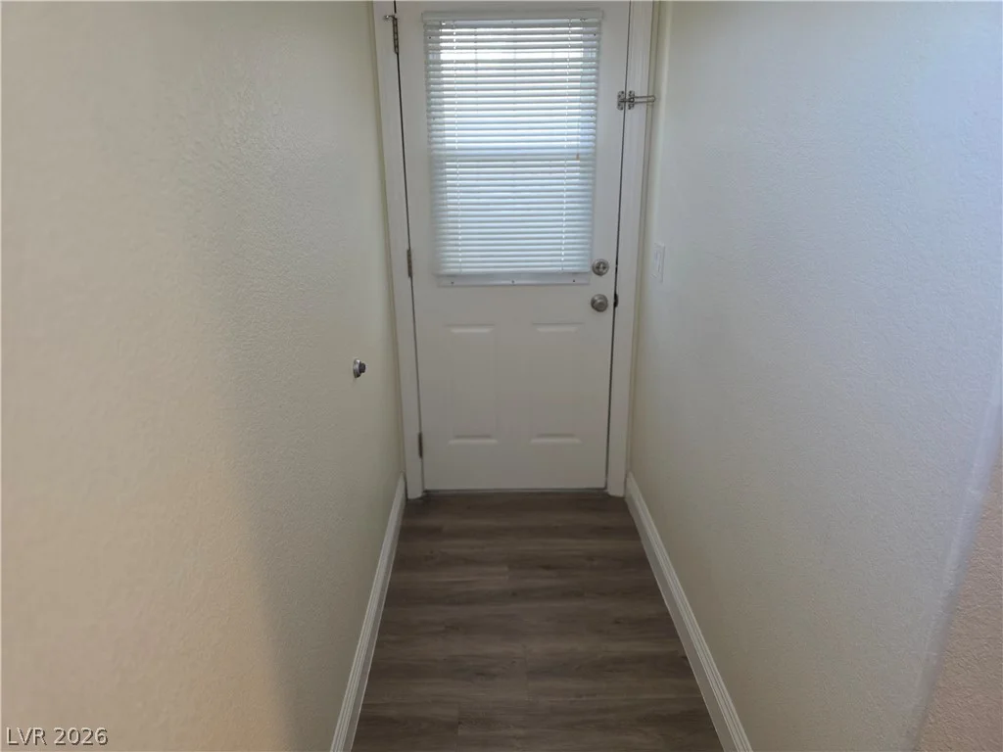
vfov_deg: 58.9
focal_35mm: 23
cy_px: 376
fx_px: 666
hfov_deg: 73.9
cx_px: 502
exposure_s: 1/120
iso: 250
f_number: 1.7
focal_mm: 6.3
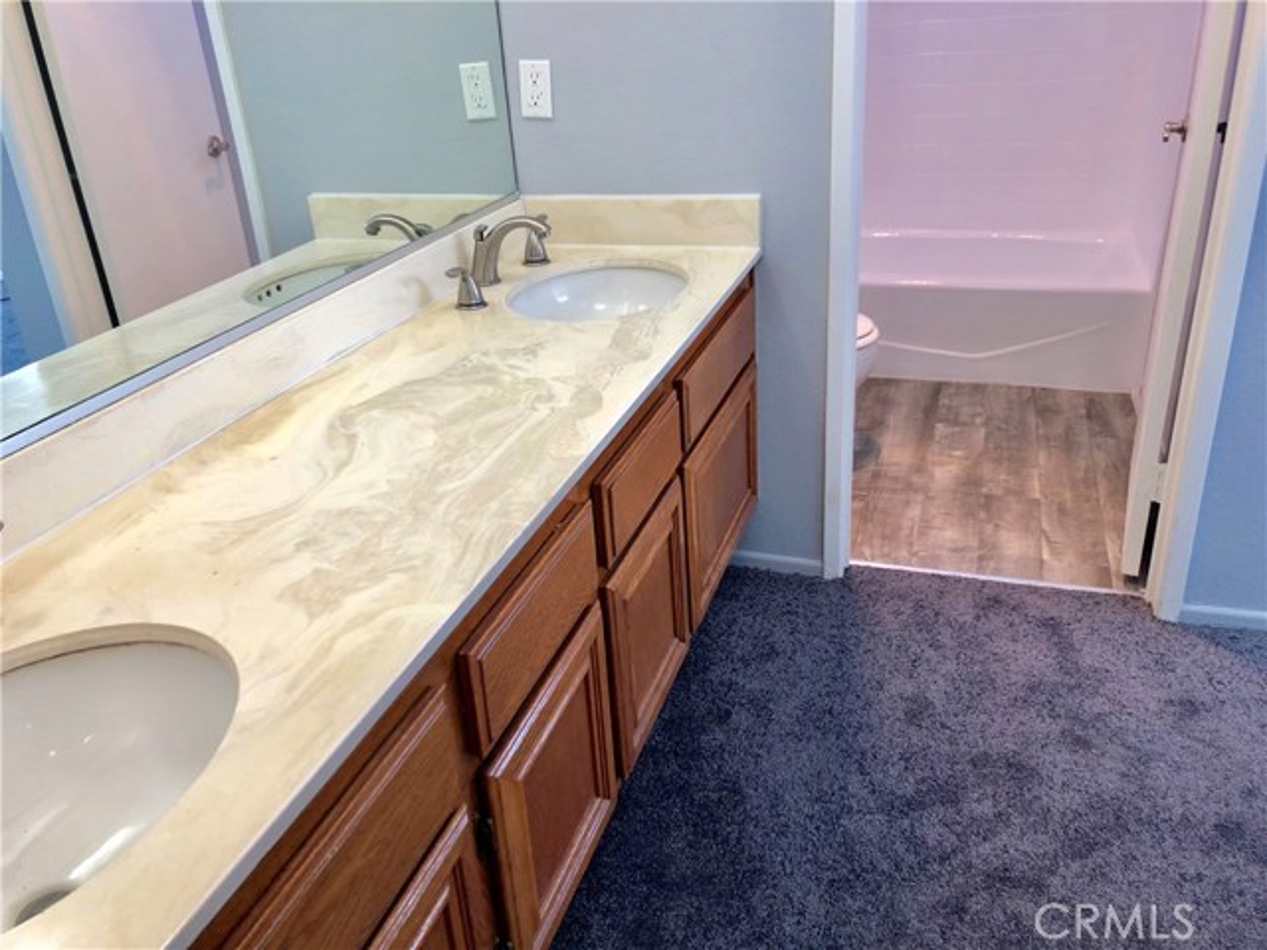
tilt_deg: -24.4
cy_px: 475
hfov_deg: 63.4
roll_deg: +3.7
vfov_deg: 49.7
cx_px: 634
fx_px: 1025
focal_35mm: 28
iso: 25
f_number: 1.8
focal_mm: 3.99
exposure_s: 1/40
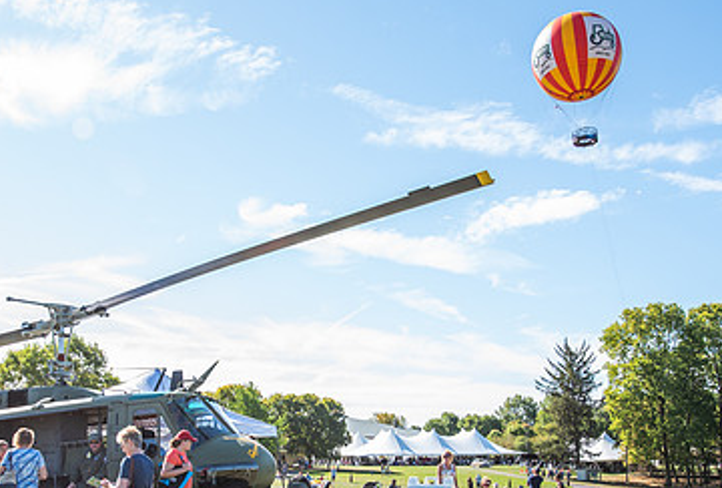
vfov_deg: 29.7
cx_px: 293
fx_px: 906
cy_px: 363
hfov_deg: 43.3
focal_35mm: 45
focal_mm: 24
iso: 100
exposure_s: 1/200
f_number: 5.6
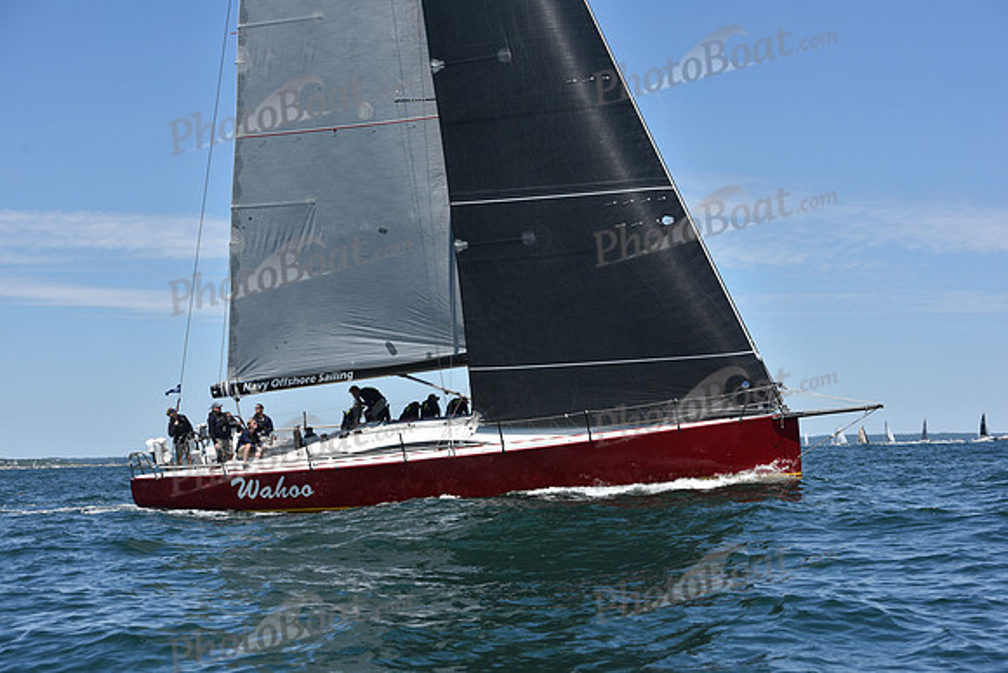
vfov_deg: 19.5
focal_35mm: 70
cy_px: 336
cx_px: 504
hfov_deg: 28.8
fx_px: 1960
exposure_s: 1/1000
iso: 250
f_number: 8
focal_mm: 70
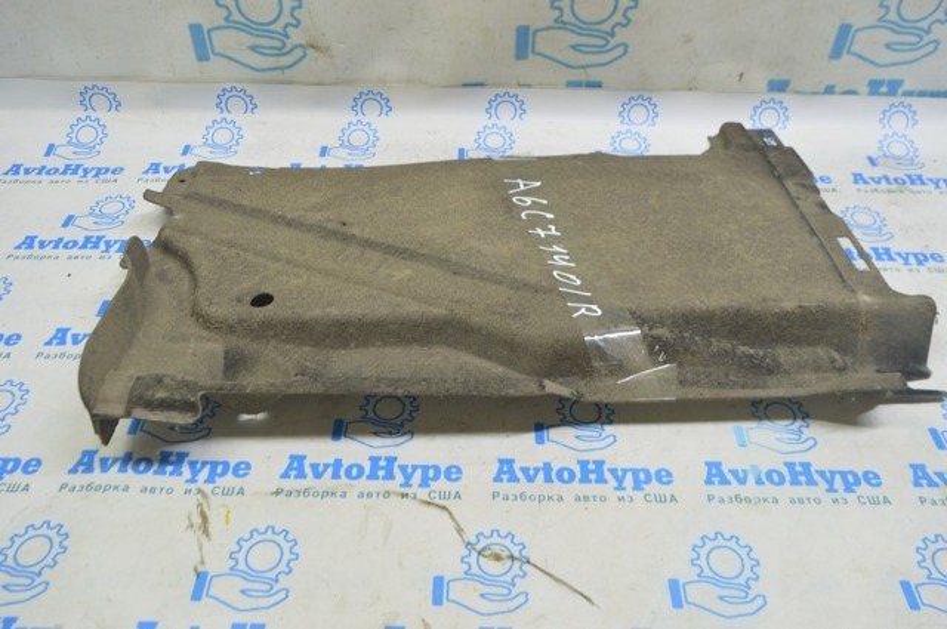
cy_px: 314
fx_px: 788
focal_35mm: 30
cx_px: 474
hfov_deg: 62.0
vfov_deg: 43.5
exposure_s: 1/20
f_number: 5.6
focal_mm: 20
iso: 400
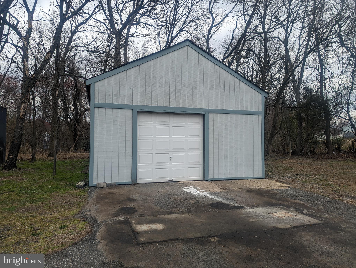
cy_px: 134
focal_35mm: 24
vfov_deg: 56.9
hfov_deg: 71.5
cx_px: 178
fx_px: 247
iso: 44
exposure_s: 1/1414
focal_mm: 6.81
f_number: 1.85
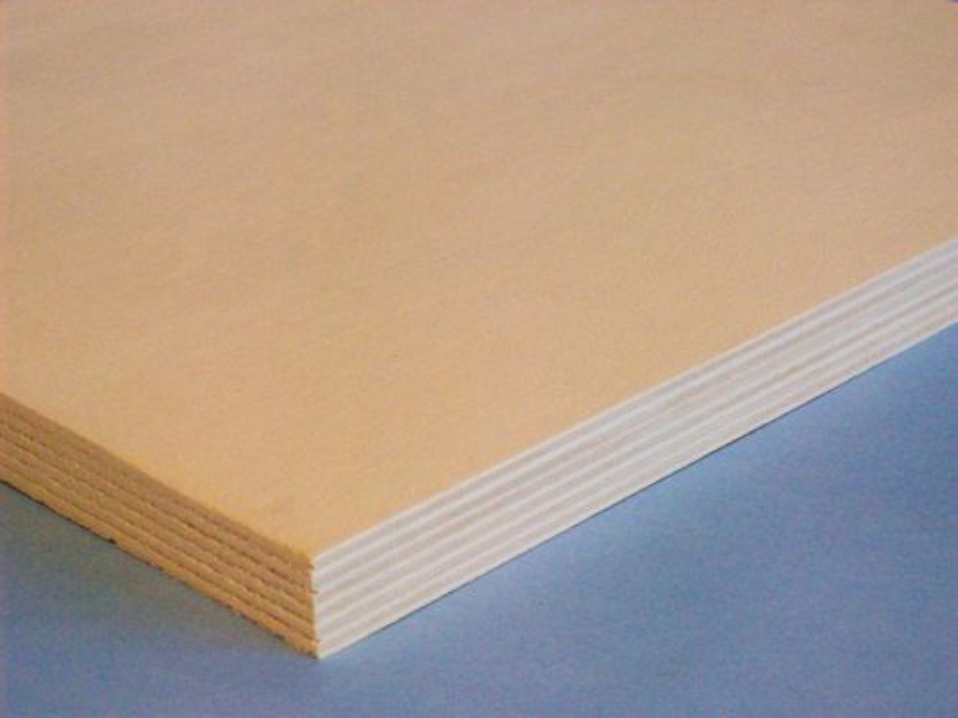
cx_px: 479
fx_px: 2989
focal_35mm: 108
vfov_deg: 13.7
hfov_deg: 18.2
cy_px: 359
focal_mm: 18
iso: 787
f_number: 4.8
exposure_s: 1/257
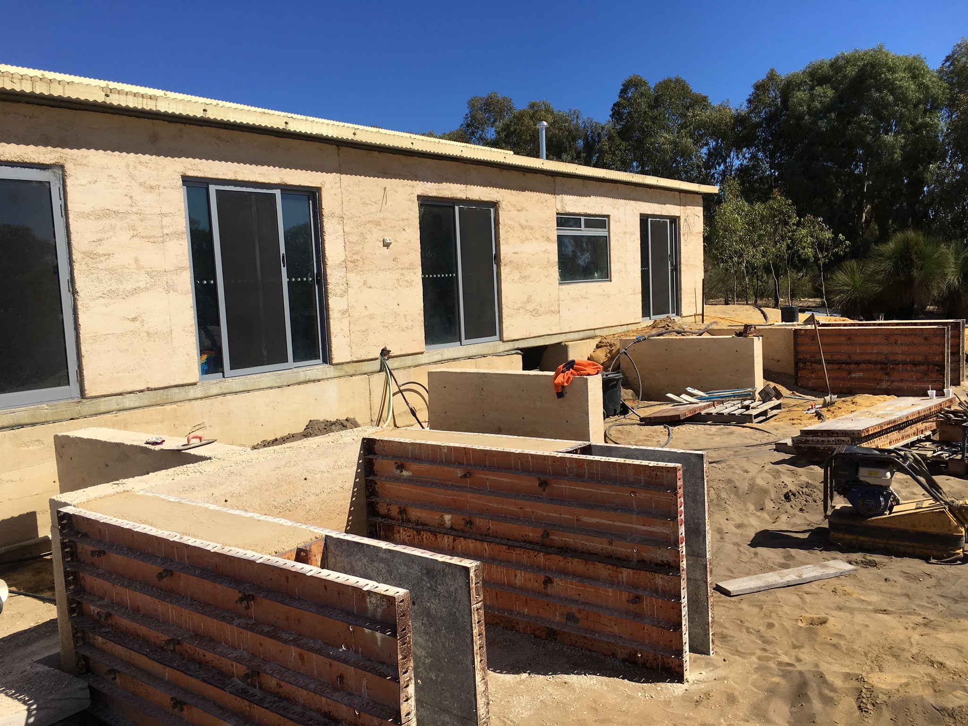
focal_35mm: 29
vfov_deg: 48.2
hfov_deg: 61.7
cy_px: 363
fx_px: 811
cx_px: 484
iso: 25
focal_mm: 4.15
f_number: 2.2
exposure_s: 1/2653
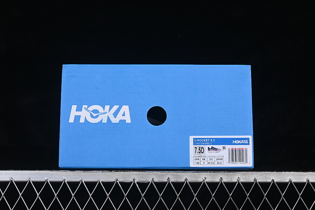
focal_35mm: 75
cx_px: 158
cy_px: 105
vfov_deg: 18.2
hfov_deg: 27.0
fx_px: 656
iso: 160
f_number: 8
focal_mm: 50
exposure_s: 1/80
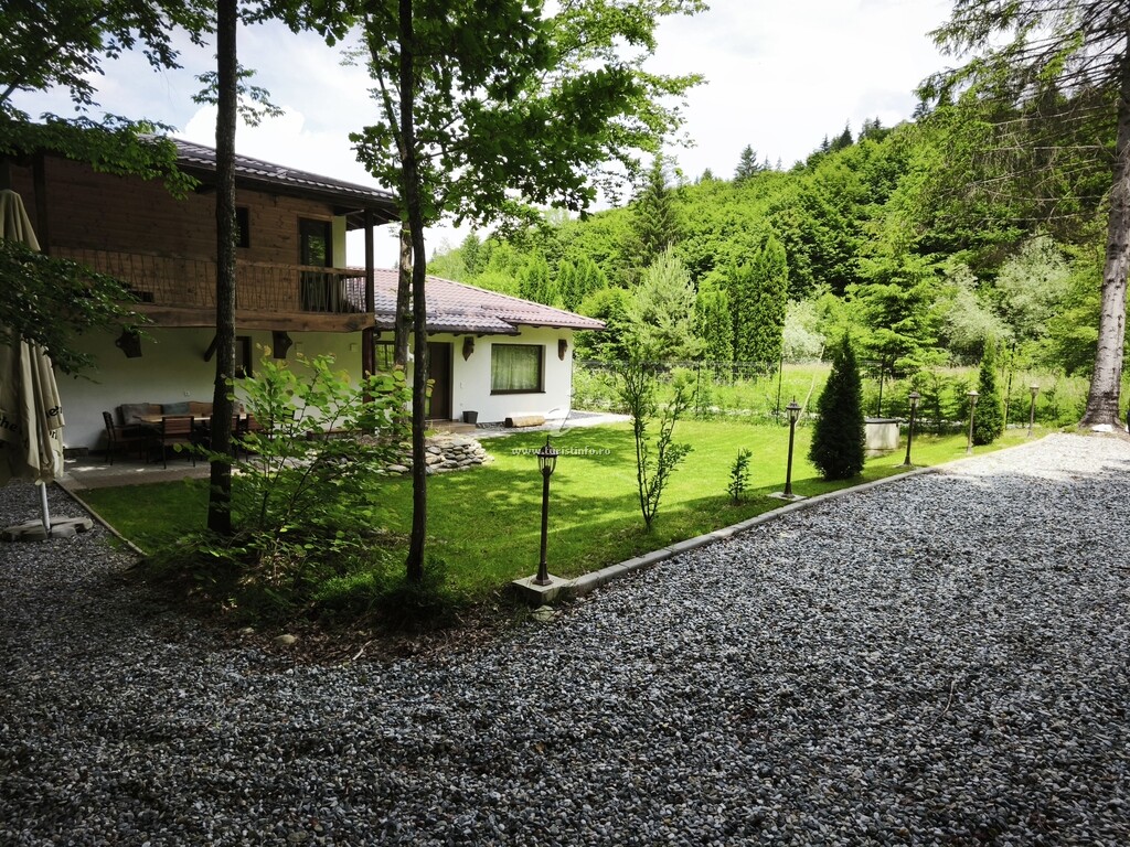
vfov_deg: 58.9
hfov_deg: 73.9
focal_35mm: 23
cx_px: 565
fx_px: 751
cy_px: 424
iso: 80
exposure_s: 1/1008
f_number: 1.7
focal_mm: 5.35
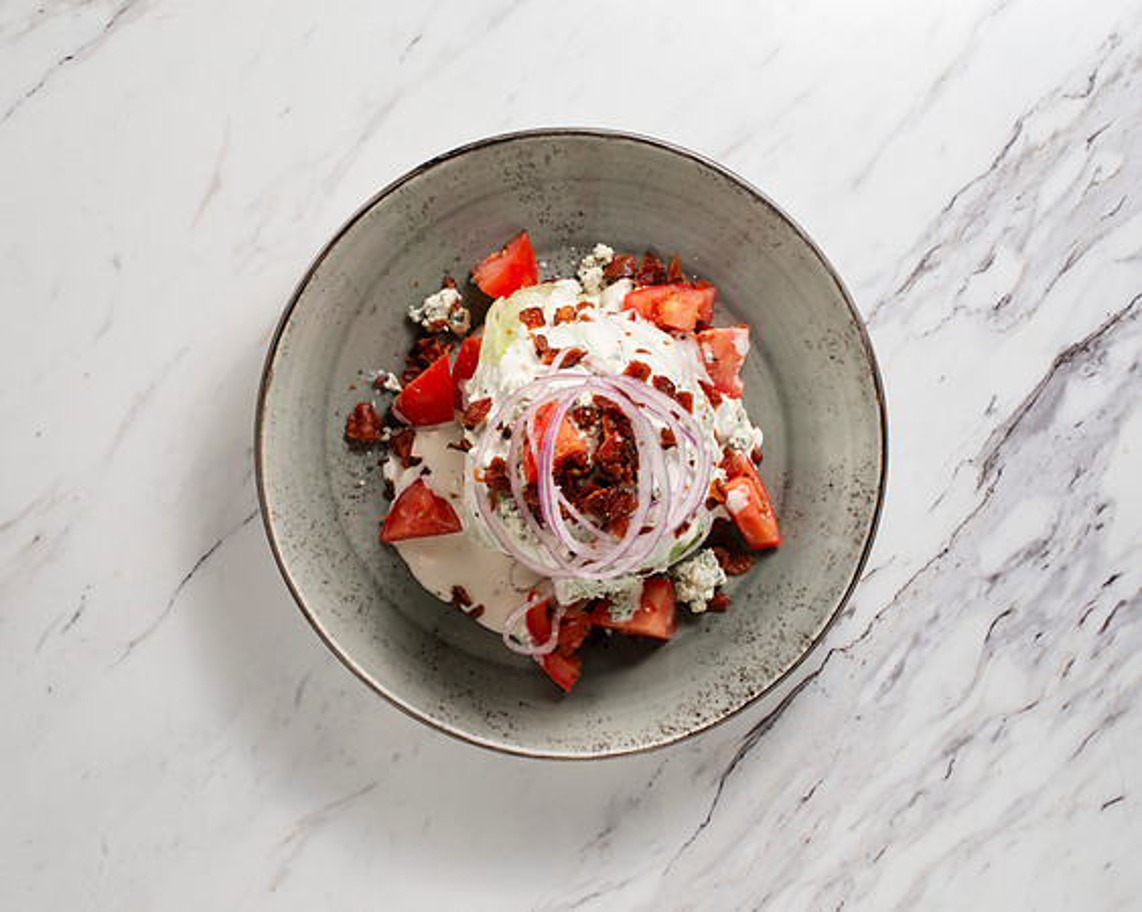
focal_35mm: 59
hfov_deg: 32.0
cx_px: 582
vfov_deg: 25.8
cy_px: 456
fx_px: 1990
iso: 200
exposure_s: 1/200
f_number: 11
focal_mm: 50
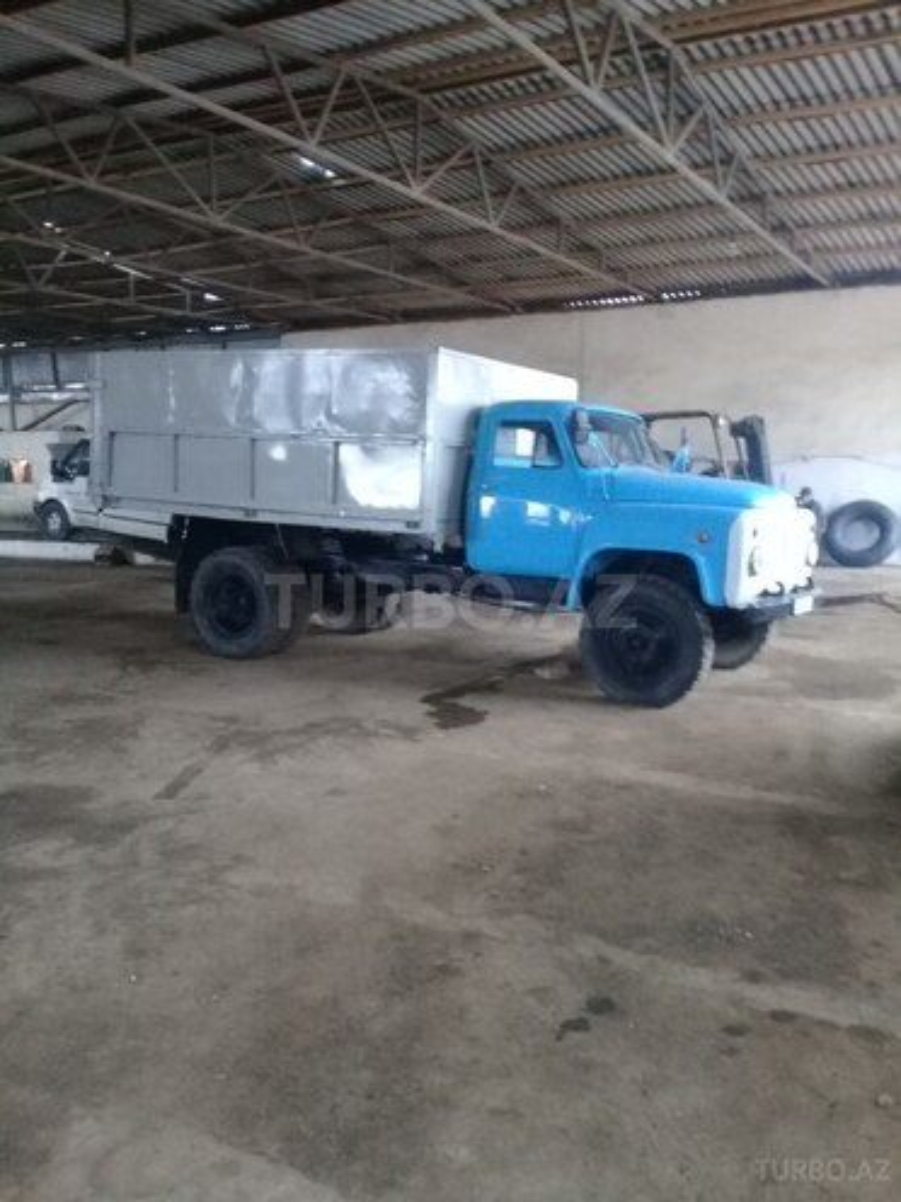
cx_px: 450
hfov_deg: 45.4
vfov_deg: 58.4
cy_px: 601
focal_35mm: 31
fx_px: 1076
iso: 320
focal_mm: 3.3
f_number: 2.2
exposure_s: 1/17
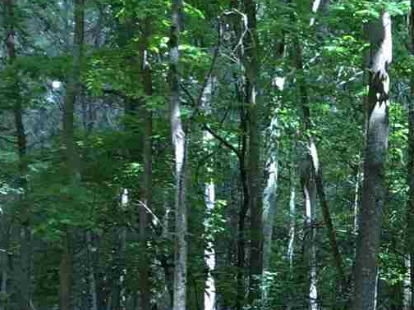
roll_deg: -3.2
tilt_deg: -5.4
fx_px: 1507
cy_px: 345
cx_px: 573
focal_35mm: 126
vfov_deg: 11.6
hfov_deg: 14.8
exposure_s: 1/60
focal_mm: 3.3
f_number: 2.4
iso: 32
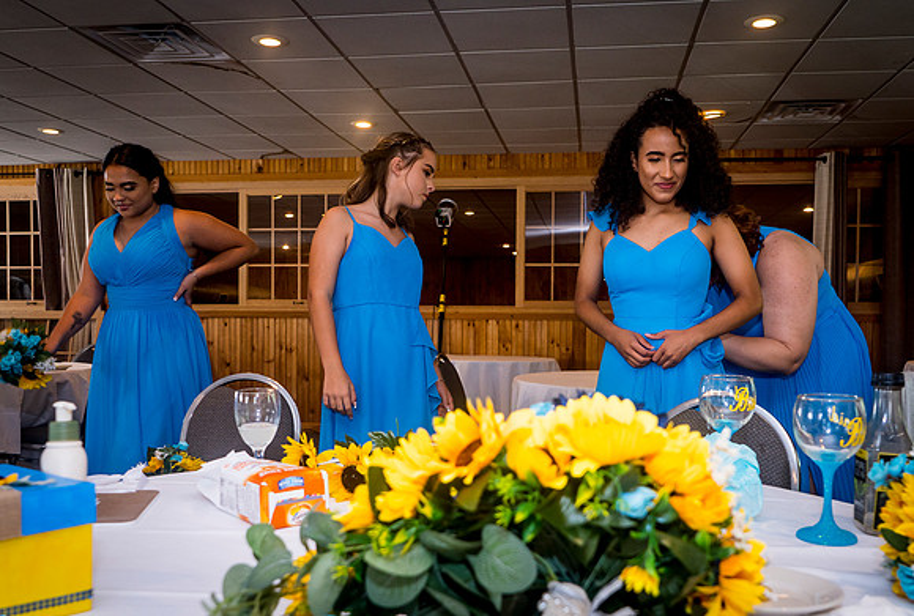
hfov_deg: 56.4
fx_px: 852
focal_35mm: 33
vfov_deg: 39.7
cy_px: 349
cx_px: 476
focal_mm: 28
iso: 1000
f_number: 5.6
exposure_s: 1/100
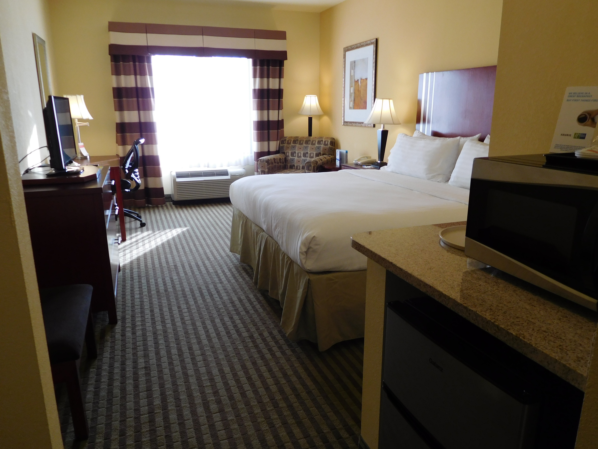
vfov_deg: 54.9
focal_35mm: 25
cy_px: 224
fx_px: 432
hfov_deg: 69.4
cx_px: 299
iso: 125
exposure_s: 1/40
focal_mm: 4.5
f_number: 3.4
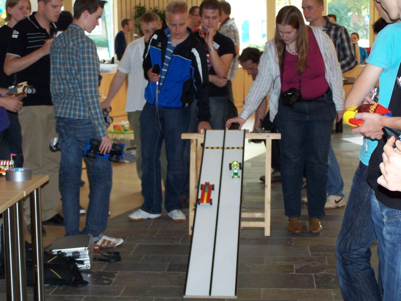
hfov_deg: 28.2
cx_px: 200
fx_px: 799
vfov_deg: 21.3
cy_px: 150
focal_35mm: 69
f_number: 3.2
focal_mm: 11.5
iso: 140
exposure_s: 1/90
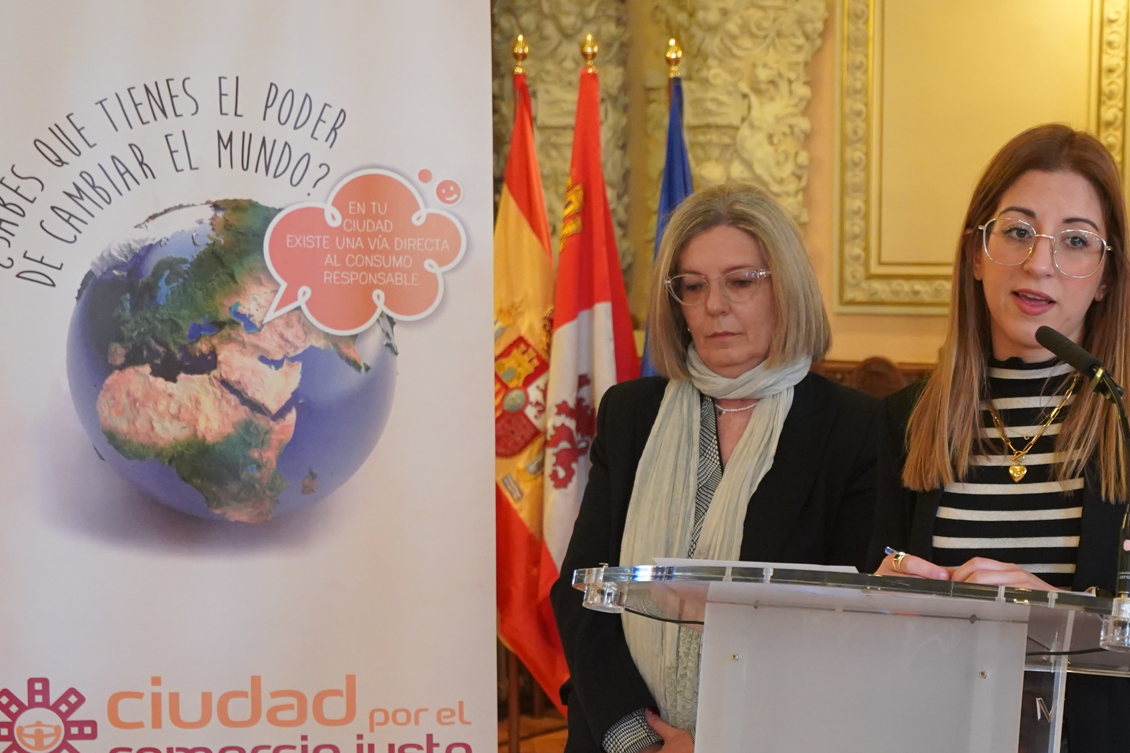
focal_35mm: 67
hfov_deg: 29.1
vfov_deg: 20.0
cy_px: 625
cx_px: 972
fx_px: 2103
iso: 3200
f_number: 4
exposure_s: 1/160
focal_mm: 32
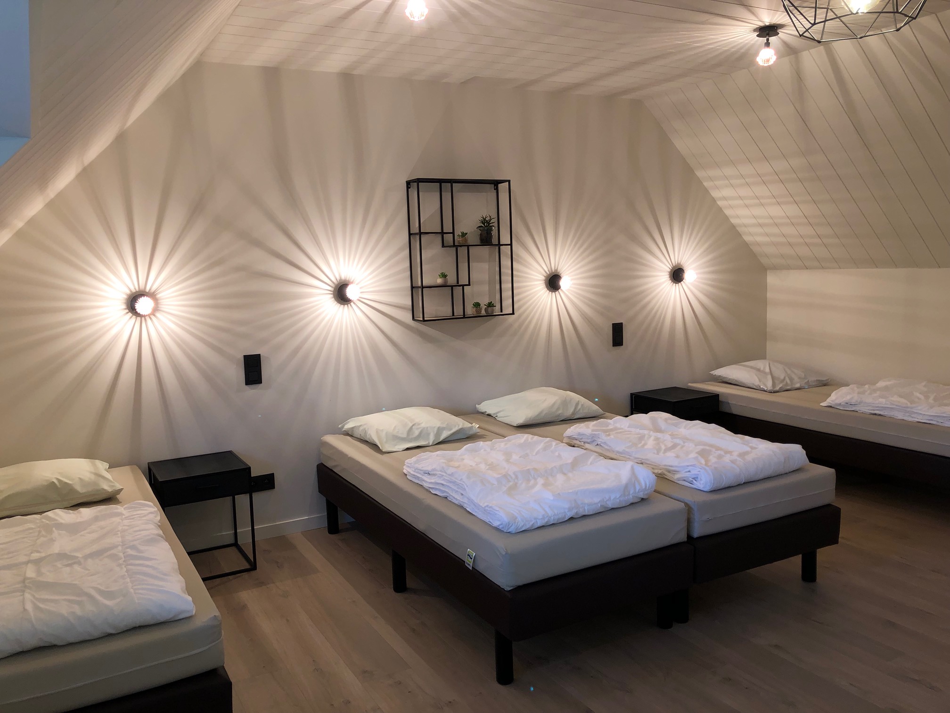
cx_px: 475
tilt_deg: -7.2
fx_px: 768
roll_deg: +2.0
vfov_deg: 49.7
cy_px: 356
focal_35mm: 28
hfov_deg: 63.4
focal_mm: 3.99
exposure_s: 1/20
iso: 32
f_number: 1.8
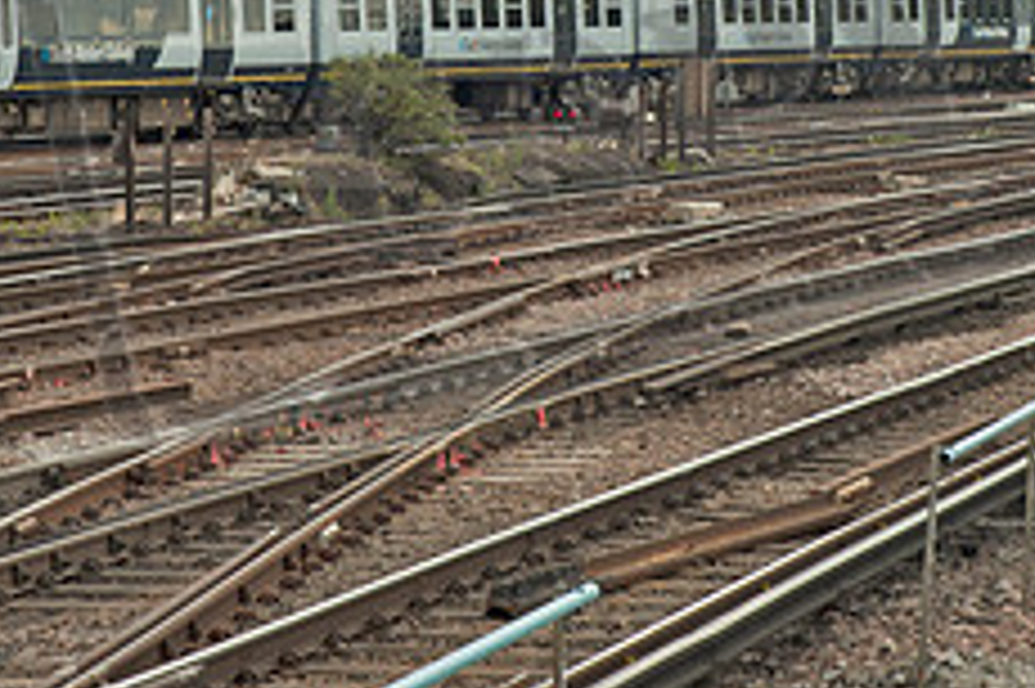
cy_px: -72
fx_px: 5983
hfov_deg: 9.9
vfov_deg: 6.6
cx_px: 603
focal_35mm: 208
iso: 200
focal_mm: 55
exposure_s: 1/250
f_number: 8
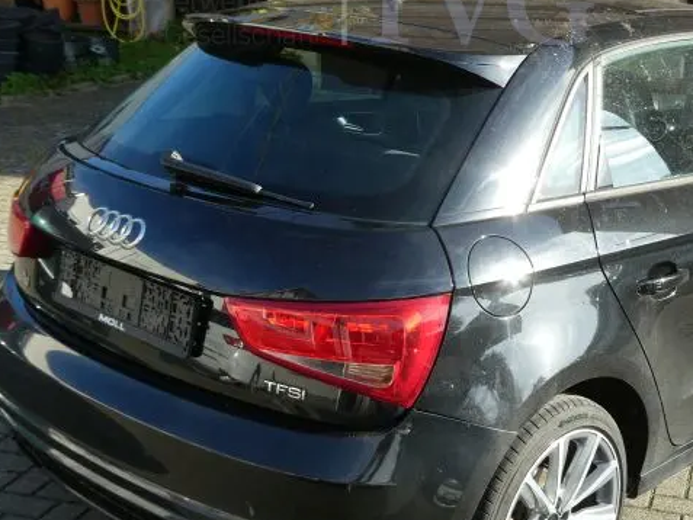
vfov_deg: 28.0
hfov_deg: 36.1
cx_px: 507
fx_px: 1041
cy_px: 304
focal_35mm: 52
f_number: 3.5
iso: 80
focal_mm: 5.4
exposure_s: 1/200
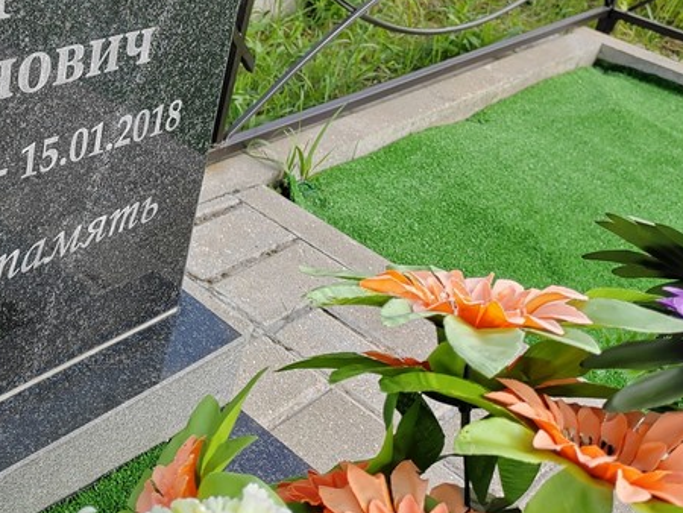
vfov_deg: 29.8
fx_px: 948
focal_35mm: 48
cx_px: 90
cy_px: 121
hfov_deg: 37.5
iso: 100
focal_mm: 5.52
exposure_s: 1/550
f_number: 1.9
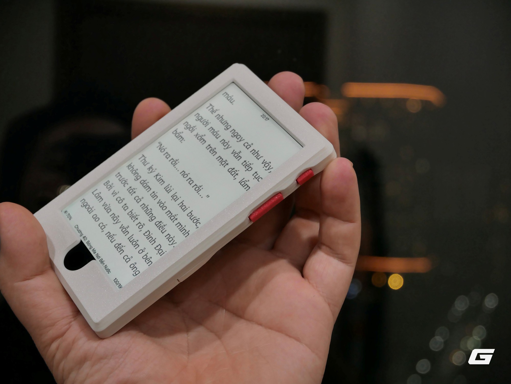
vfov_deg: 21.6
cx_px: 256
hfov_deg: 28.5
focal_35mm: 68
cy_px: 192
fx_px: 1004
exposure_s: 1/80
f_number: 5.6
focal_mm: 34
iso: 400
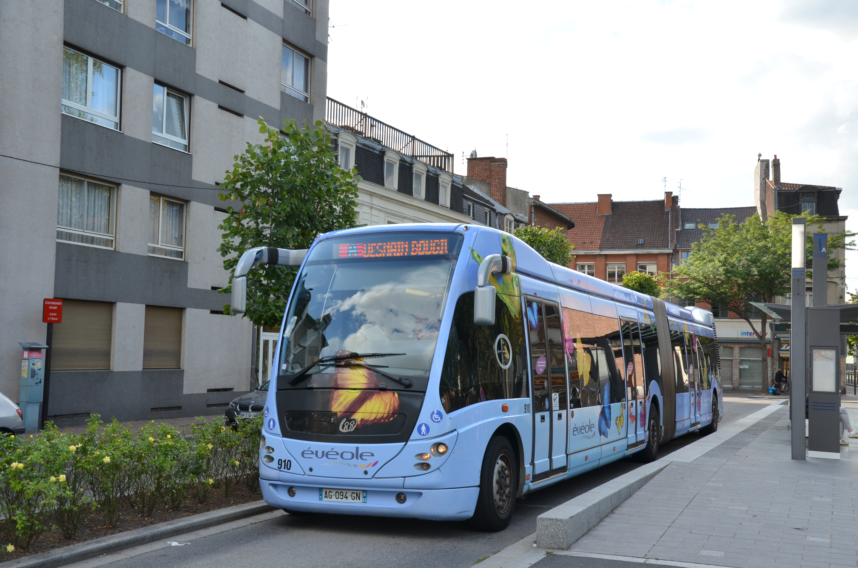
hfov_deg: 49.6
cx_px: 429
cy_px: 284
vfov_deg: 34.1
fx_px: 928
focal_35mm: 39
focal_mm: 26
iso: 400
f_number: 9
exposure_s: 1/320
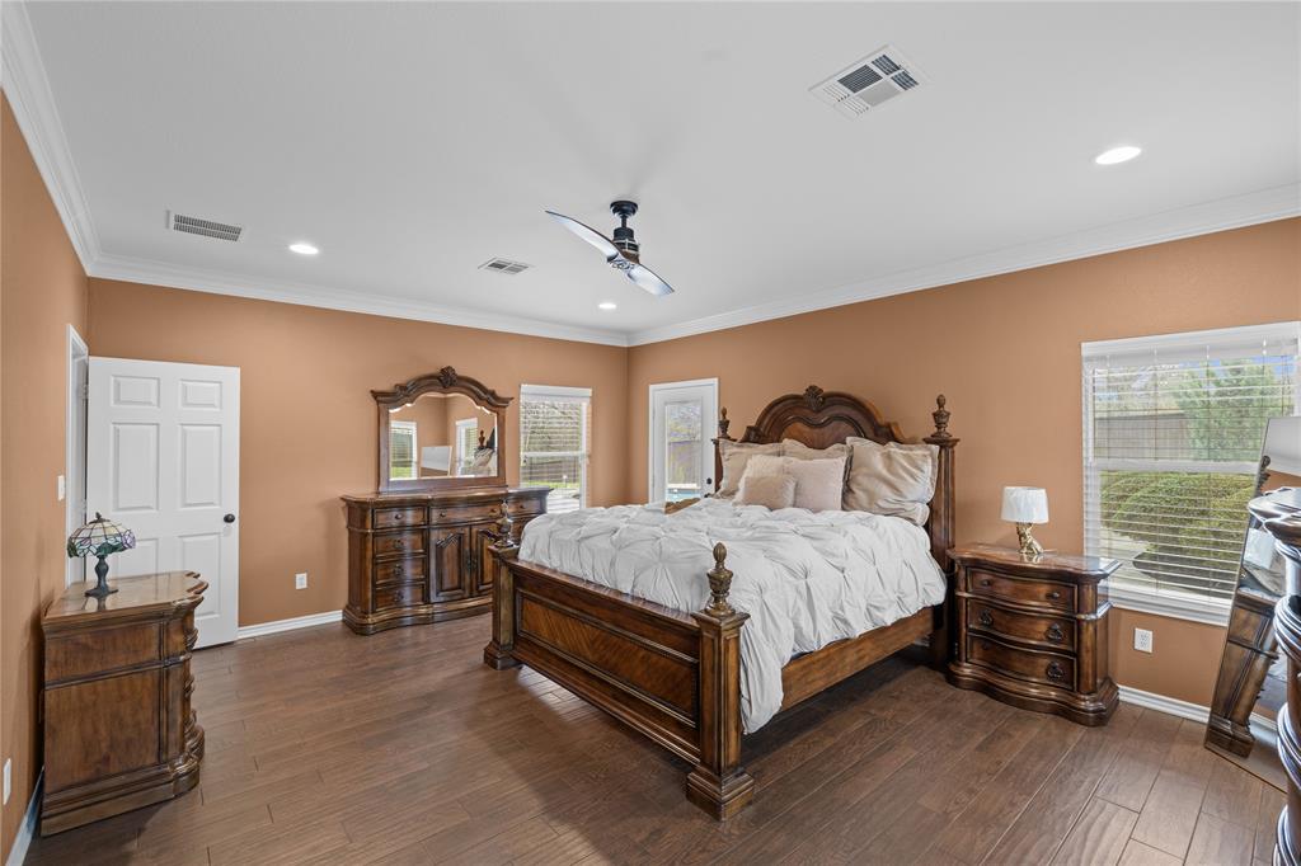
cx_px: 650
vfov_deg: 73.7
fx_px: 578
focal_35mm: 16
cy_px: 433
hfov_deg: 96.8
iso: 250
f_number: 9
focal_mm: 16
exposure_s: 2
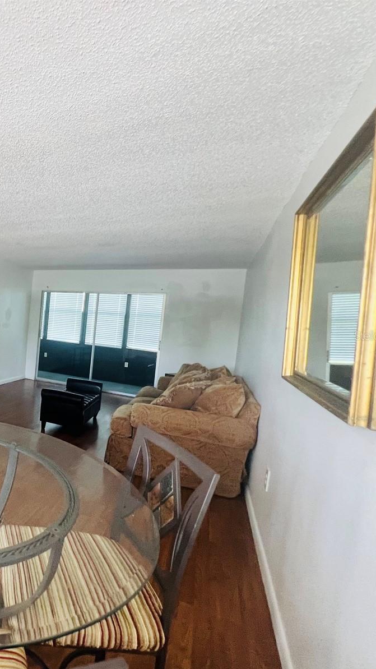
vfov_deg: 89.6
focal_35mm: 19
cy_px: 335
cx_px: -41
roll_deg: -4.3
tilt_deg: -4.4
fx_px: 337
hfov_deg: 44.1
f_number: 1.8
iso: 160
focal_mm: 1.57
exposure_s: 1/60
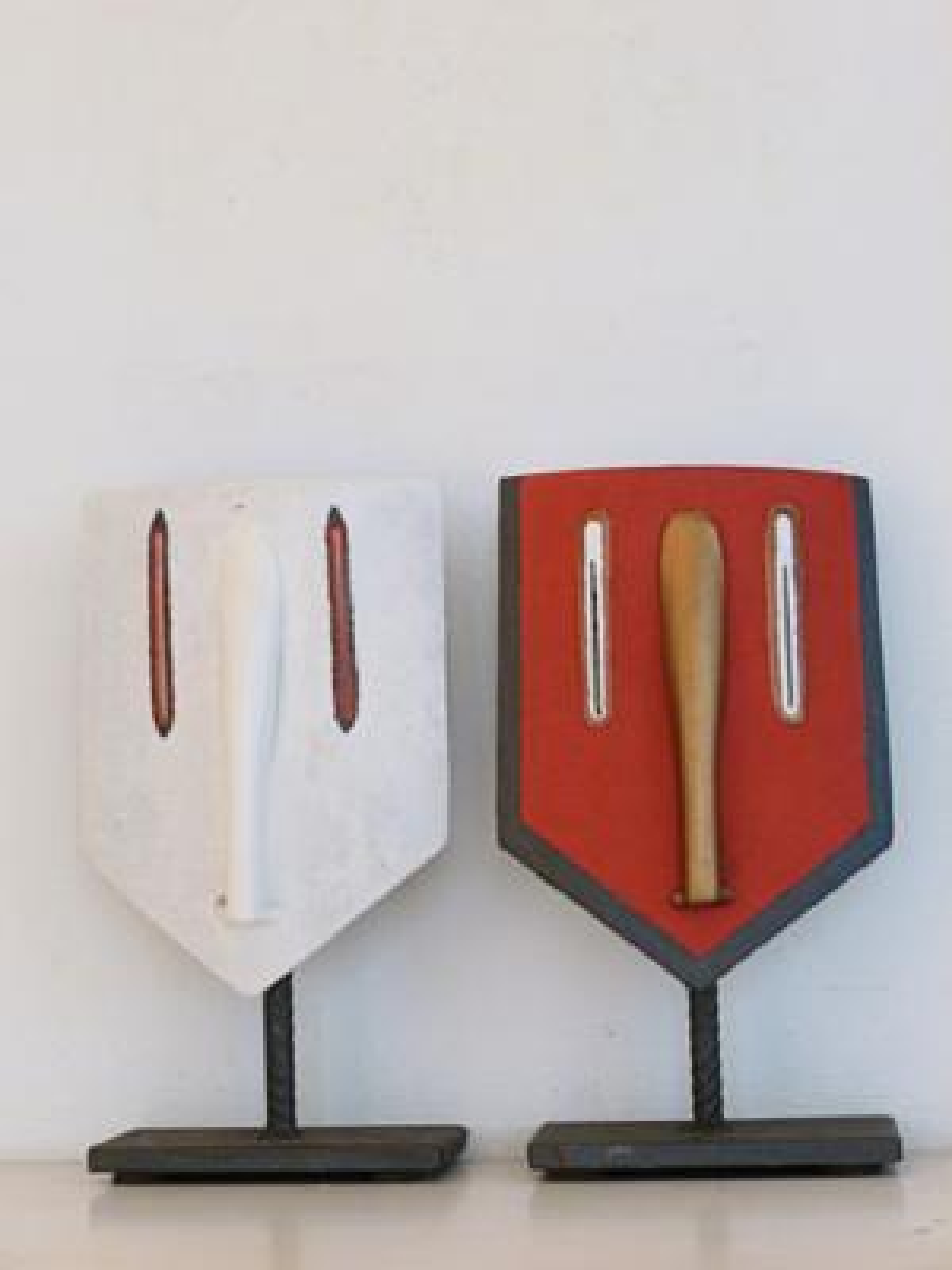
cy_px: 635
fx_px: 2530
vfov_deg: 28.2
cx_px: 476
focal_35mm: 69
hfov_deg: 21.3
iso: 400
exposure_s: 1/10
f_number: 4.6
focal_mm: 12.3
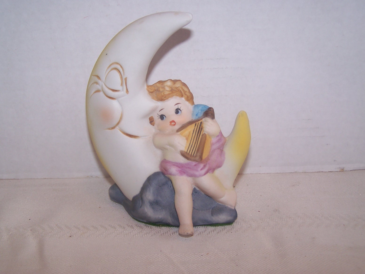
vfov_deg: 30.3
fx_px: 506
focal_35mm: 48
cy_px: 137
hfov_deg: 39.7
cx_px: 182
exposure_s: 1/20
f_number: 3
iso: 80
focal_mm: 8
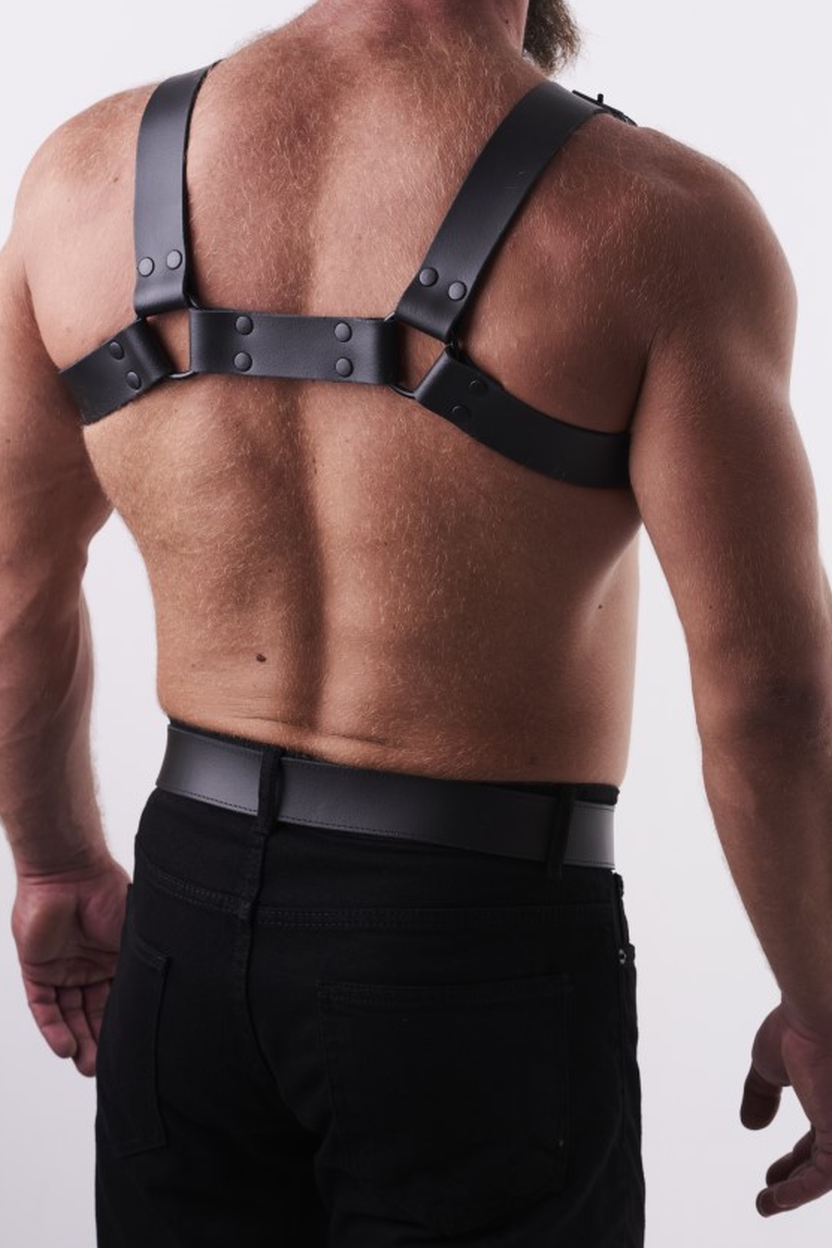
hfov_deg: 12.5
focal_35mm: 110
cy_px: 607
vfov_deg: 18.6
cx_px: 422
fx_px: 3811
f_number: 8
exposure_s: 1/160
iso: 200
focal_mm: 85
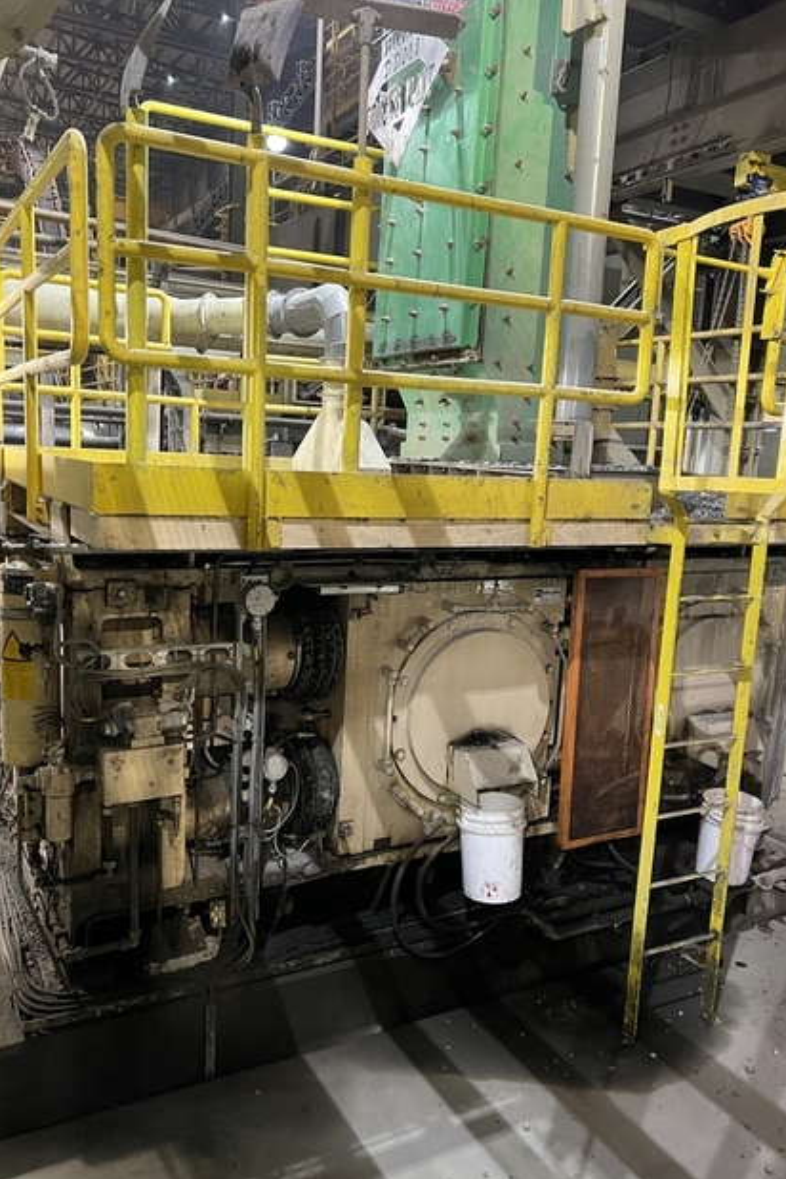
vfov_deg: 65.5
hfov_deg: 46.4
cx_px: 362
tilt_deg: -8.4
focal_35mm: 28
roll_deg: -3.3
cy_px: 593
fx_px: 917
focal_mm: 5.7
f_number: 1.5
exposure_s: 1/60
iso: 500
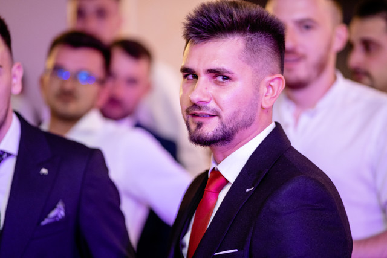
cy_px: 129
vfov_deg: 10.7
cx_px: 194
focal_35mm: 128
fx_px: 1376
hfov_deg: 16.0
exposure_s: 1/200
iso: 1250
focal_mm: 85
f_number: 1.8
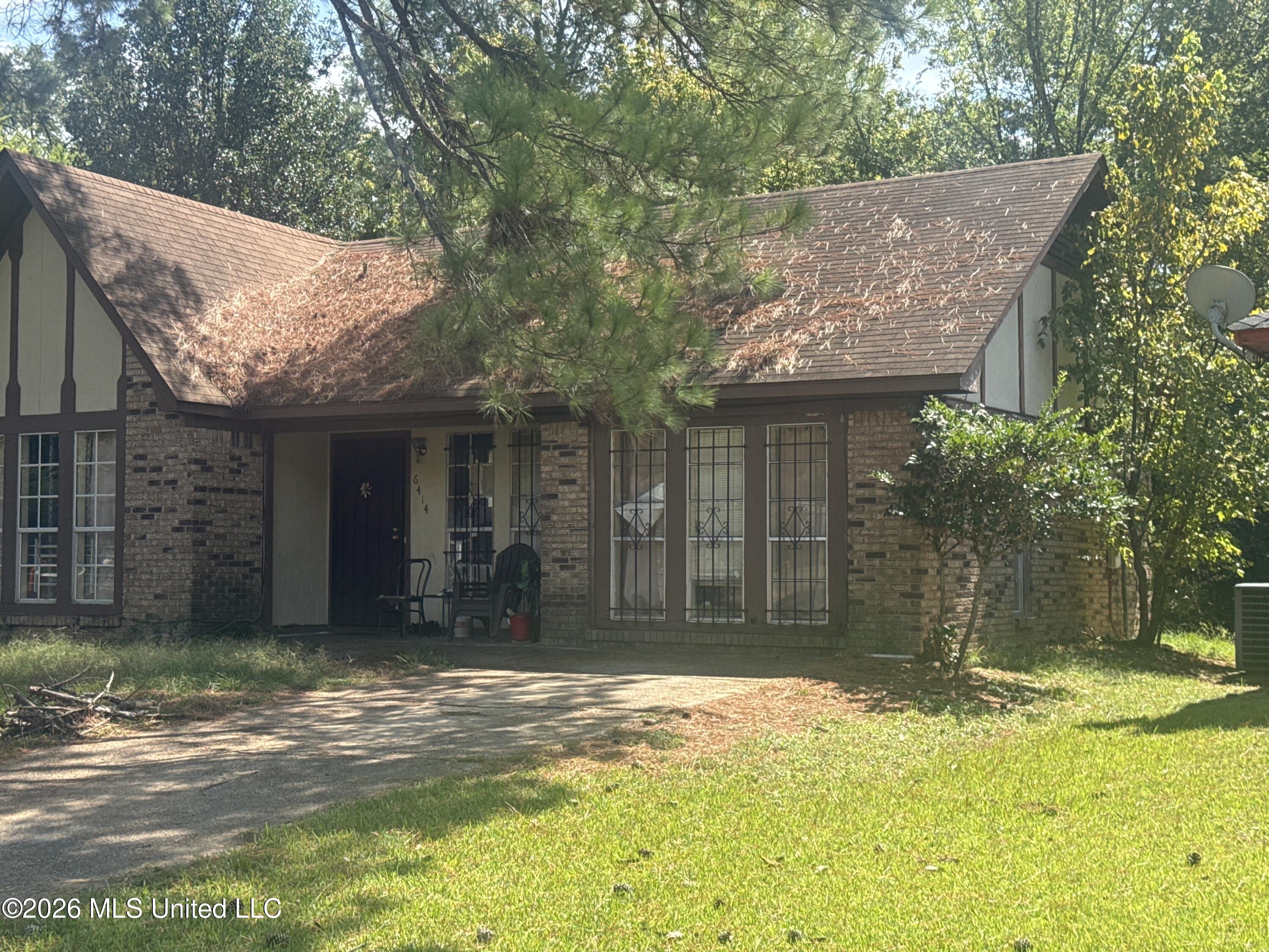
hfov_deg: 39.7
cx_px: 634
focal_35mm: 48
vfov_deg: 30.3
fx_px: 1760
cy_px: 476
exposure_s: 1/1366
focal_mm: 6.76
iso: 64
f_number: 1.78
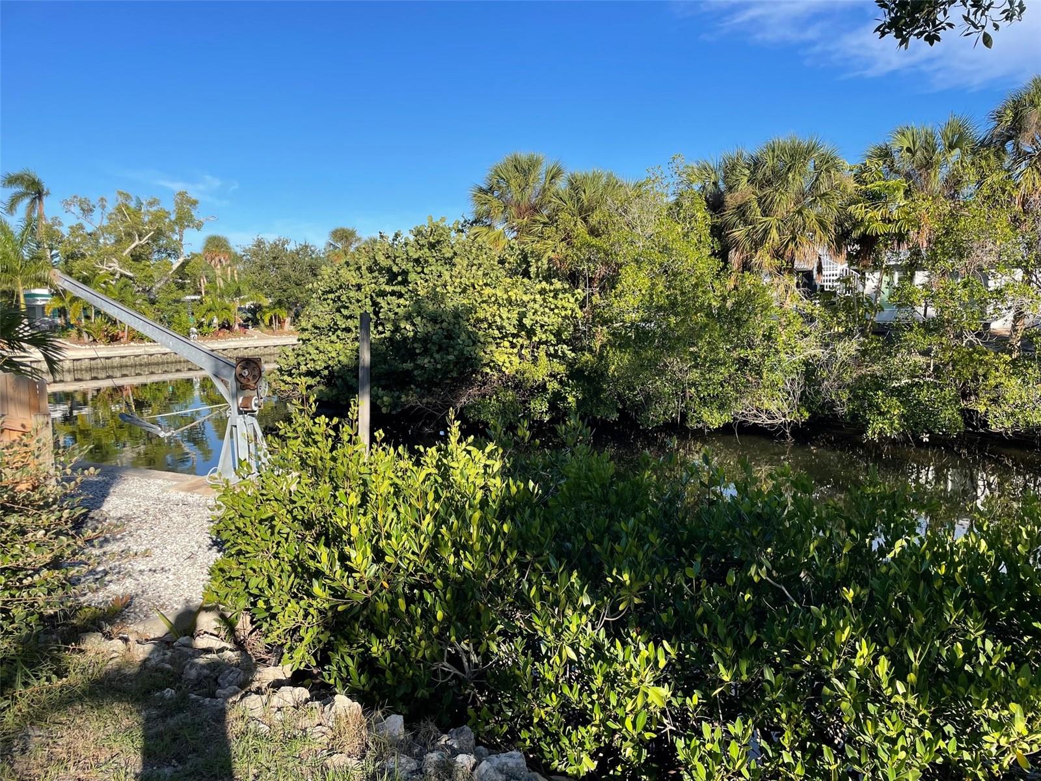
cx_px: 520
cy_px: 390
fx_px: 782
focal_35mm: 26
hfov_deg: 67.3
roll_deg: +0.2
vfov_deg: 53.1
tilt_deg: -5.6
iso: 32
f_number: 1.6
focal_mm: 4.2
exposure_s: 1/2257
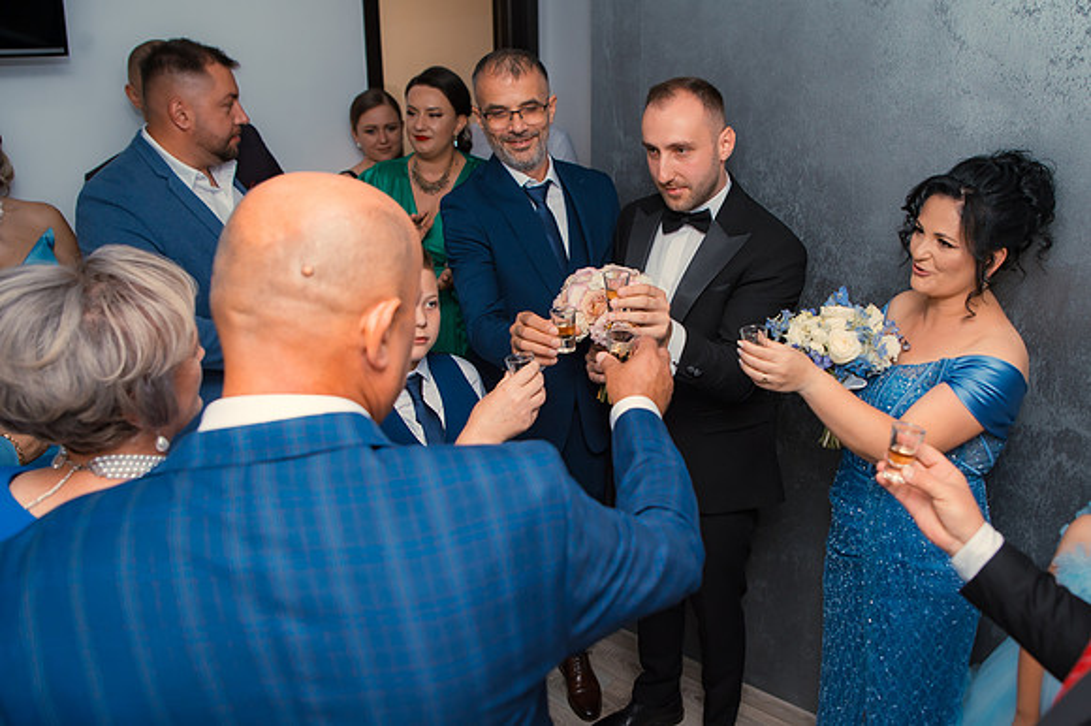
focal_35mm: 29
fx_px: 883
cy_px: 349
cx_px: 643
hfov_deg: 63.0
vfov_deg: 44.7
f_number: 3.5
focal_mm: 24
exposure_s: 1/125
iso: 500
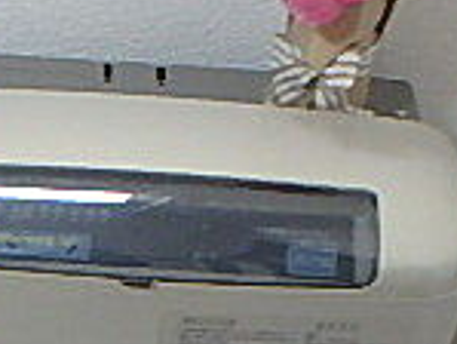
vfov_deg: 14.5
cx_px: 55
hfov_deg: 21.3
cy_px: 614
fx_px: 1189
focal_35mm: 90
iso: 400
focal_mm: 3.7
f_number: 3.5
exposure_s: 1/30
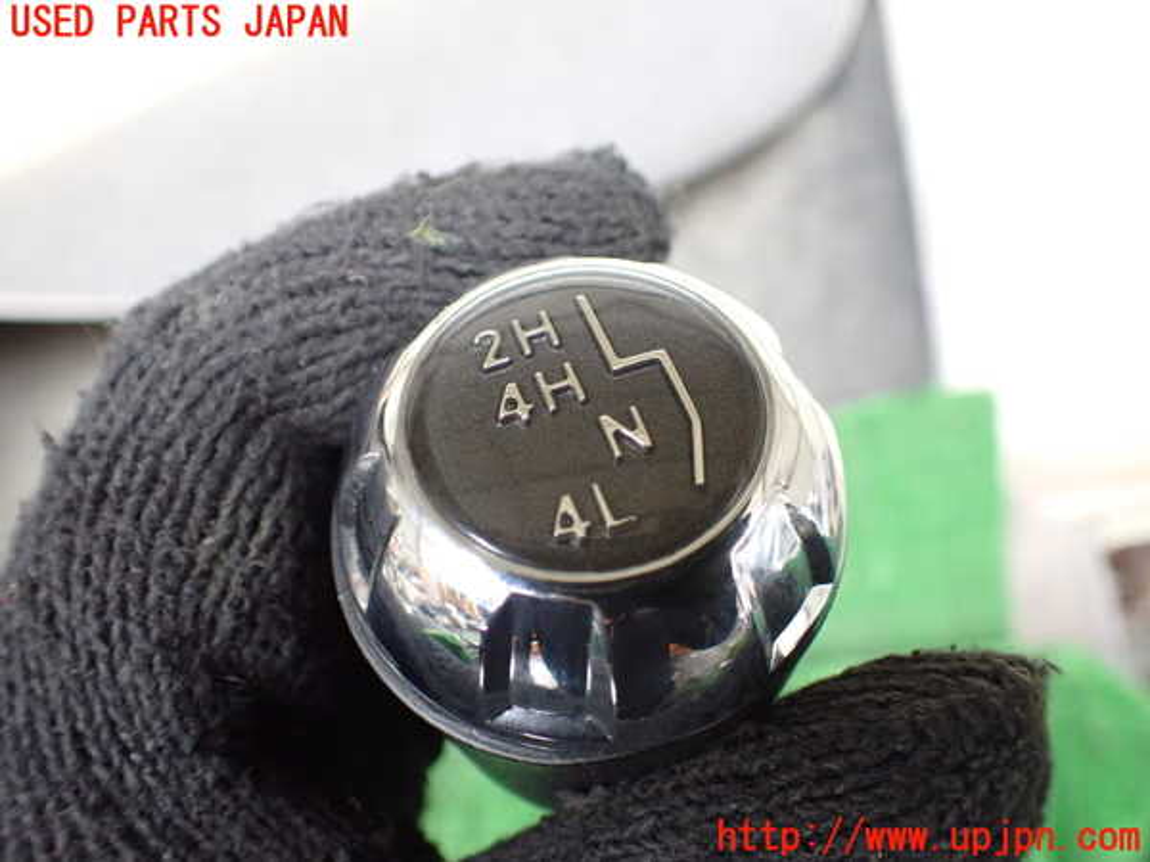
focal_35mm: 30
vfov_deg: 46.8
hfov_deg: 60.0
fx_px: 997
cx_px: 575
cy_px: 431
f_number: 2.3
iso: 800
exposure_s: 1/100
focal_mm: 5.4
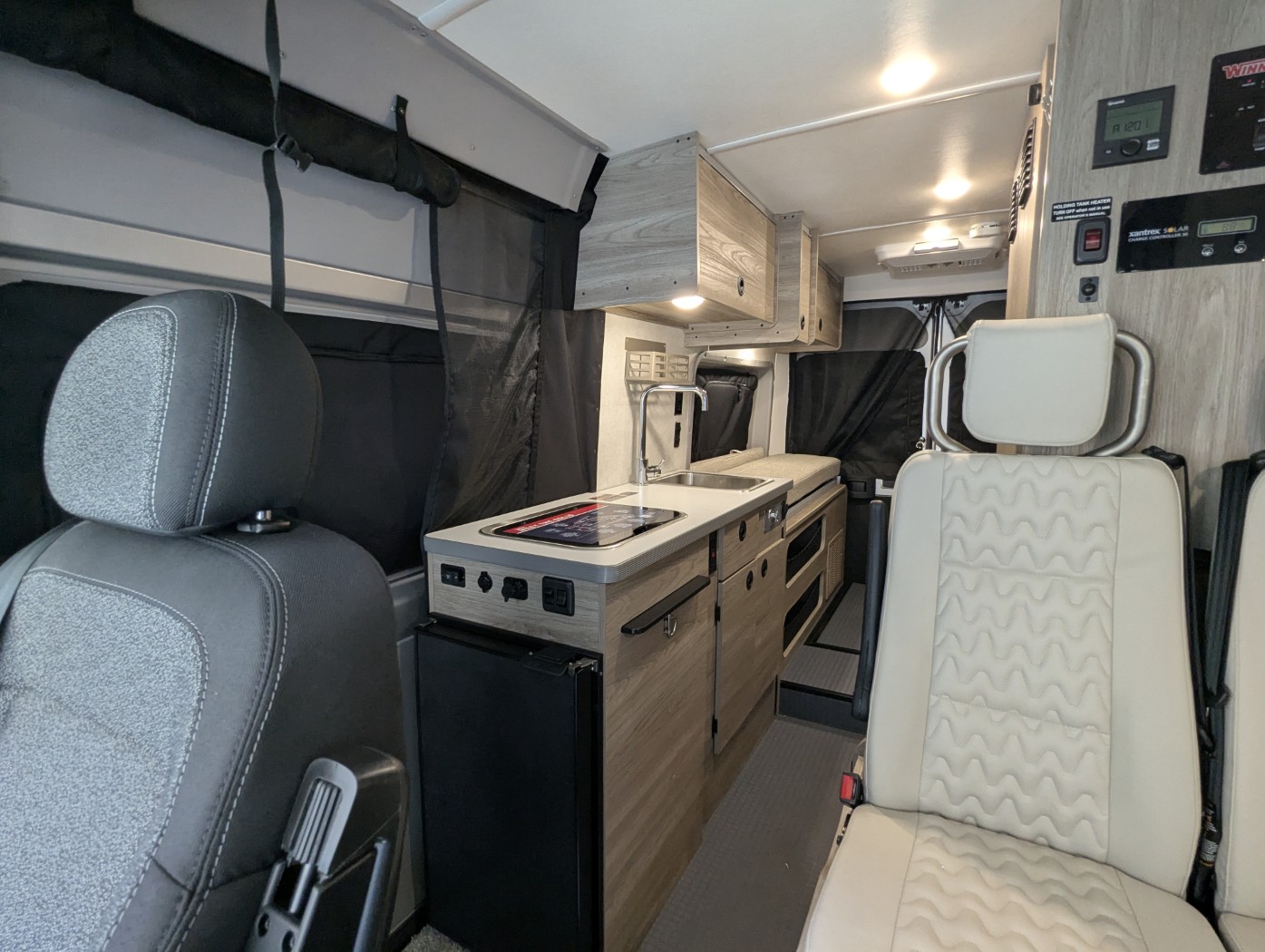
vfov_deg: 78.2
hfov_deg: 94.4
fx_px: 585
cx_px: 632
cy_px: 476
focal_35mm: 16
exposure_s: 1/46.6
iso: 204
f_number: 2.2
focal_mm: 2.35
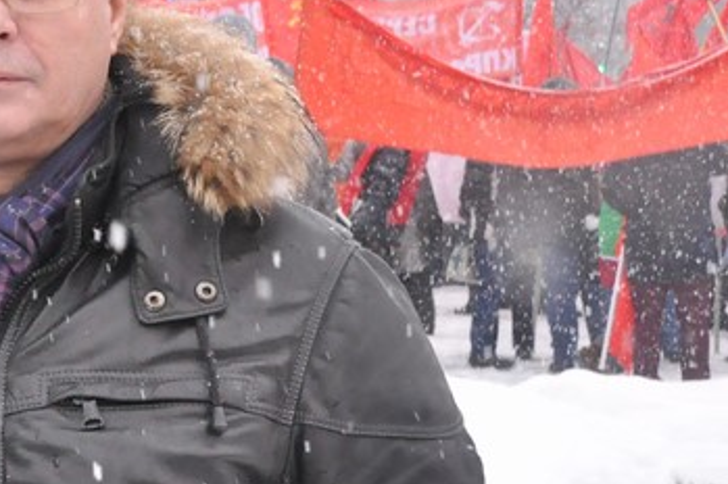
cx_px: -169
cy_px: 223
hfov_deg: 15.3
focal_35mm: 129
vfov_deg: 10.6
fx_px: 2606
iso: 1600
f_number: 8
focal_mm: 26
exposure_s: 1/250
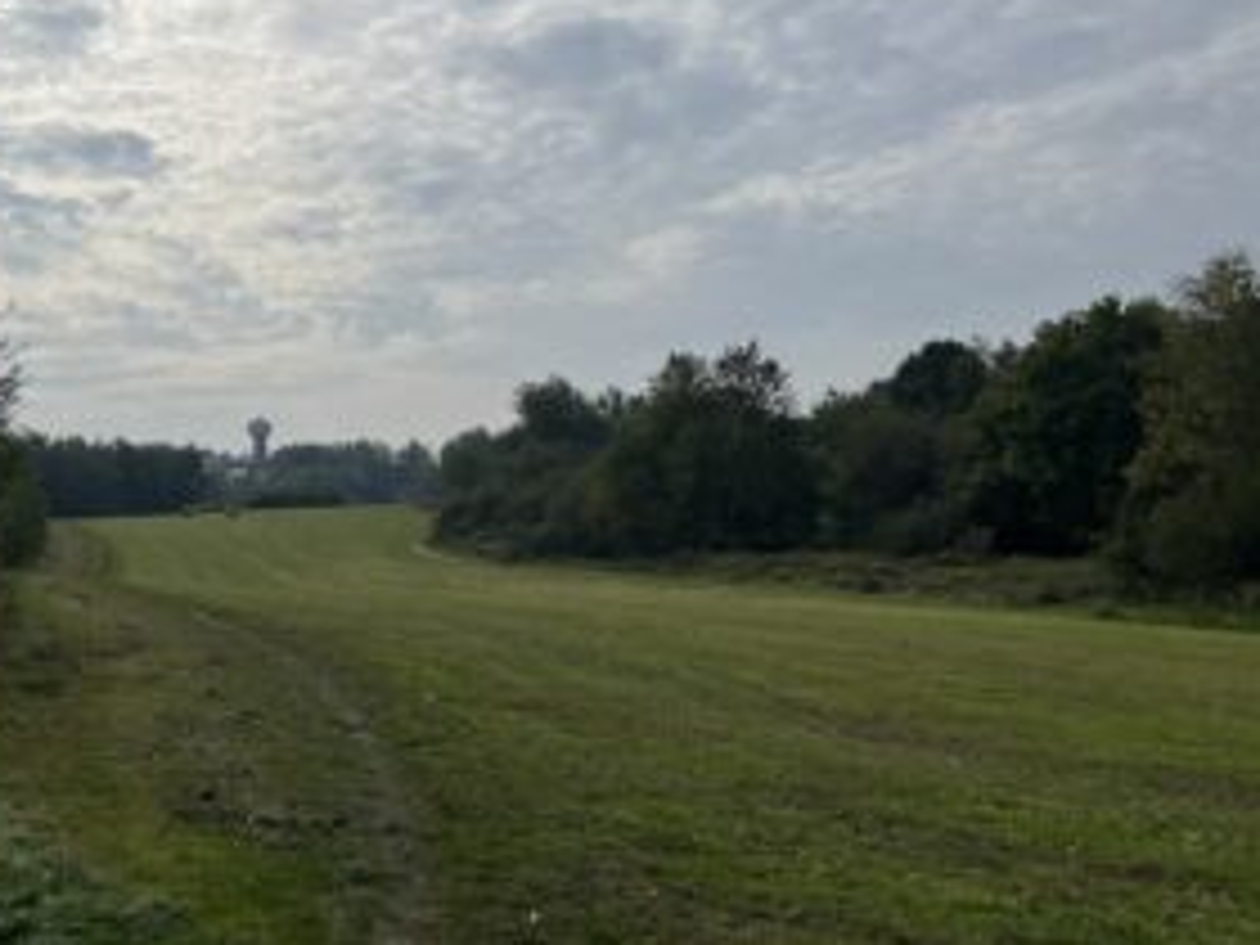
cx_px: 450
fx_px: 1420
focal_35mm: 39
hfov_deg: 47.3
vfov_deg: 36.6
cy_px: 367
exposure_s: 1/11905
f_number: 1.6
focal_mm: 5.1
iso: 50
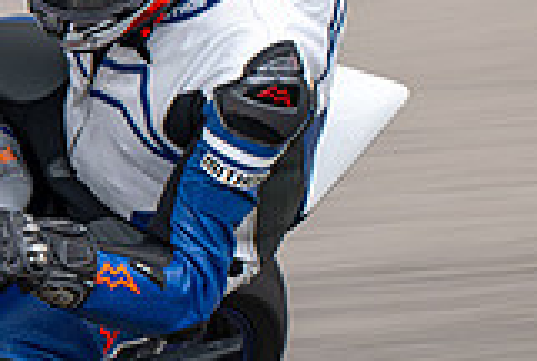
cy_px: 302
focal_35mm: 811
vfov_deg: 1.7
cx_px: -201
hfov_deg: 2.5
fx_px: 12120
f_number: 9
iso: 220
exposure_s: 1/160
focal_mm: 180
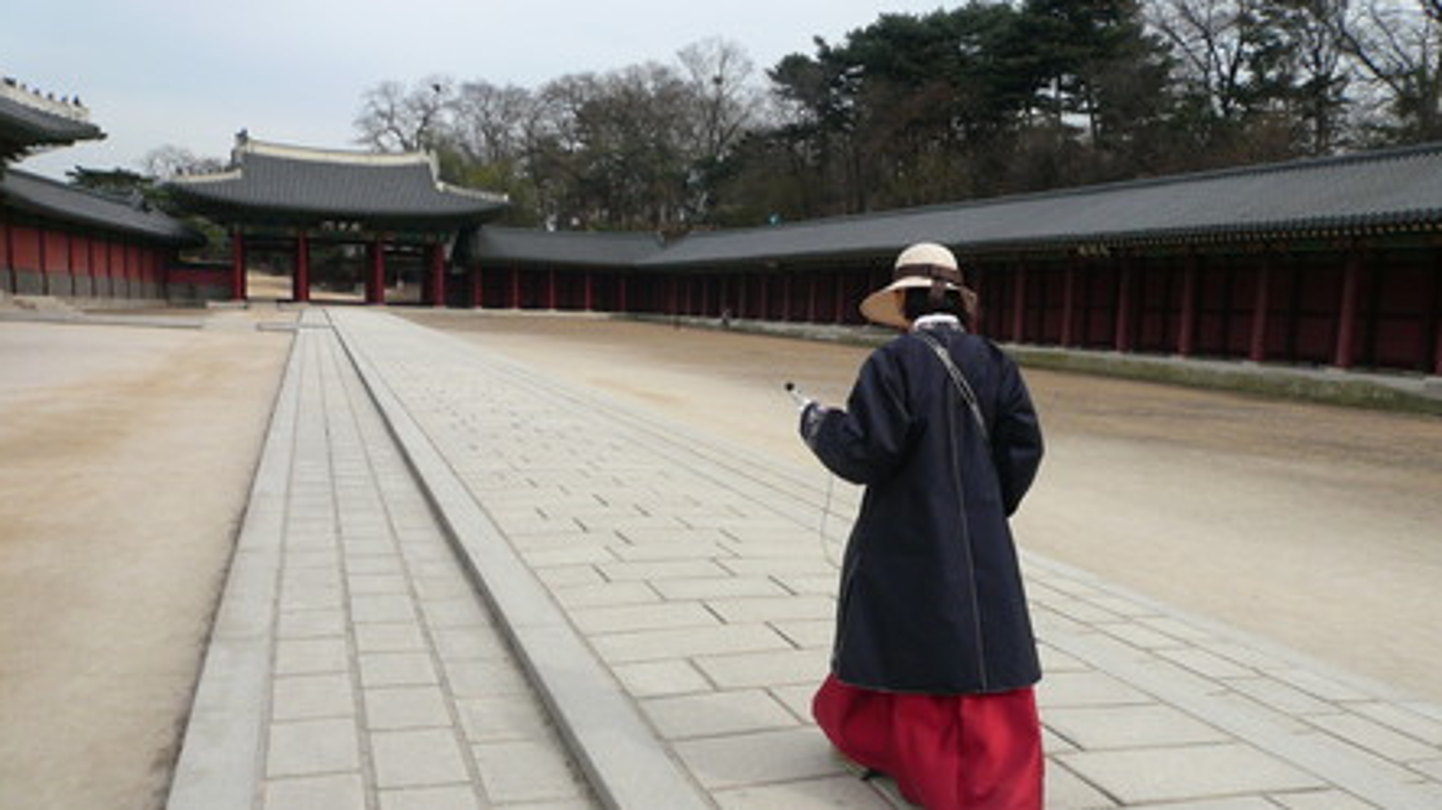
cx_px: 719
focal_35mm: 31
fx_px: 1185
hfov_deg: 62.6
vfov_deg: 37.5
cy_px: 520
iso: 100
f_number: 8
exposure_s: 1/160
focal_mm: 4.6
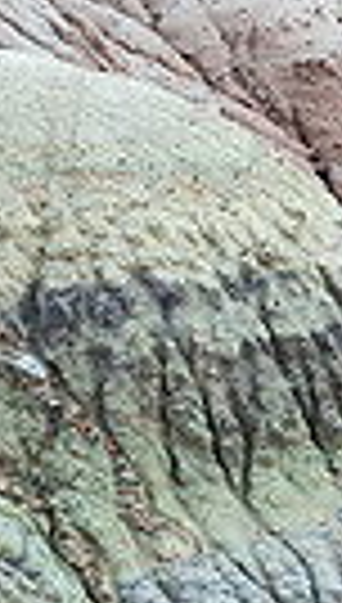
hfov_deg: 2.6
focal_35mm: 463
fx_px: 7418
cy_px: 146
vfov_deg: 4.7
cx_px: 792
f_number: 18
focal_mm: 70
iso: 400
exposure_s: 1/200
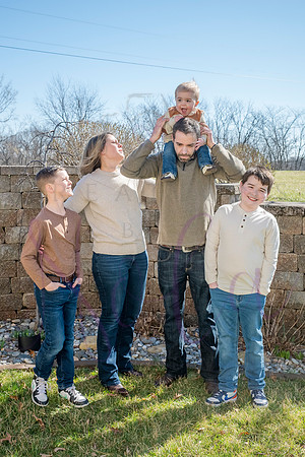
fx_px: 600
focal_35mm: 47
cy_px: 228
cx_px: 160
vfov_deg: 41.7
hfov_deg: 28.5
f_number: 7.1
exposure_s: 1/640
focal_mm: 31.5
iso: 400
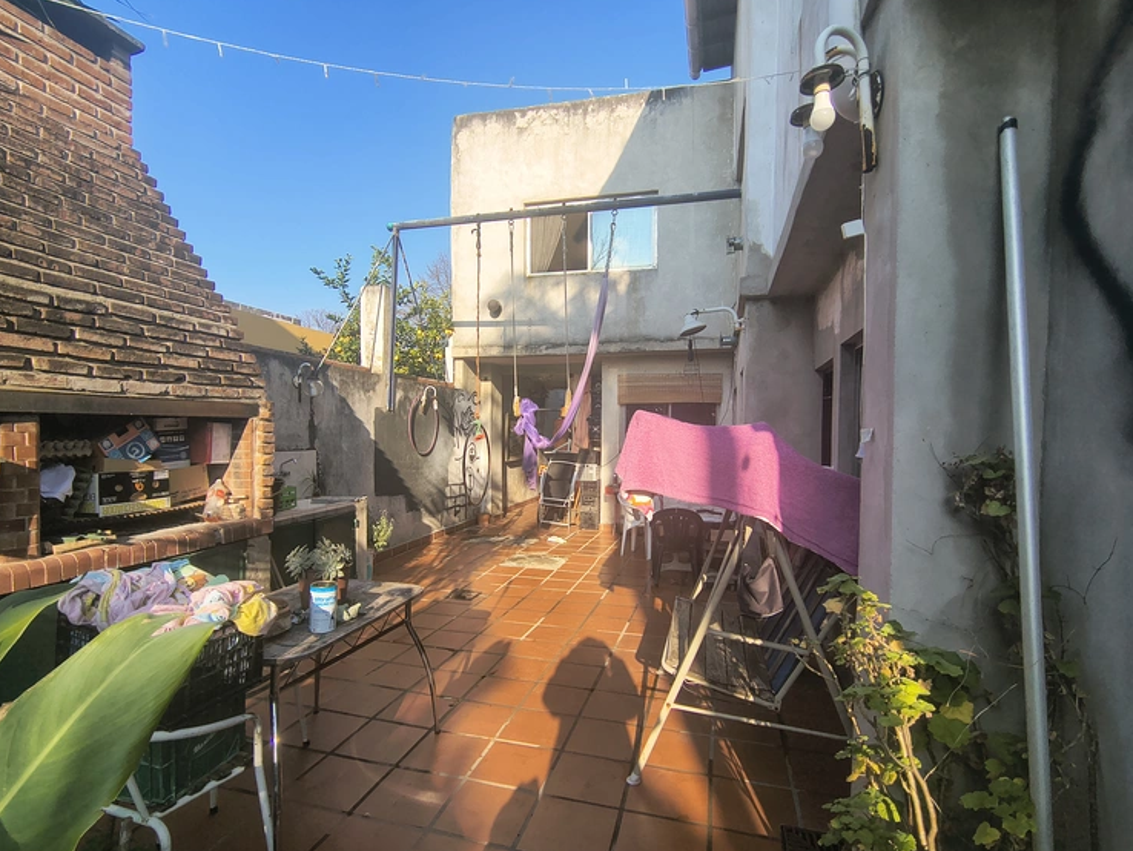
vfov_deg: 89.9
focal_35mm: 13
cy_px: 450
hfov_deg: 106.2
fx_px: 426
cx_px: 559
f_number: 2.2
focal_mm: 2.13
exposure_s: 1/673
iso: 101
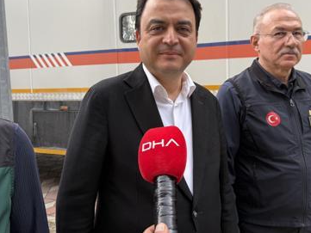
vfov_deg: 45.0
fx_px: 279
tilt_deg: -3.6
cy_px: 85
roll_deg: +0.1
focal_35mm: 31
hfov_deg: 58.2
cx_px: 171
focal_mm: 6.76
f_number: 1.78
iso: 80
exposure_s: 1/121
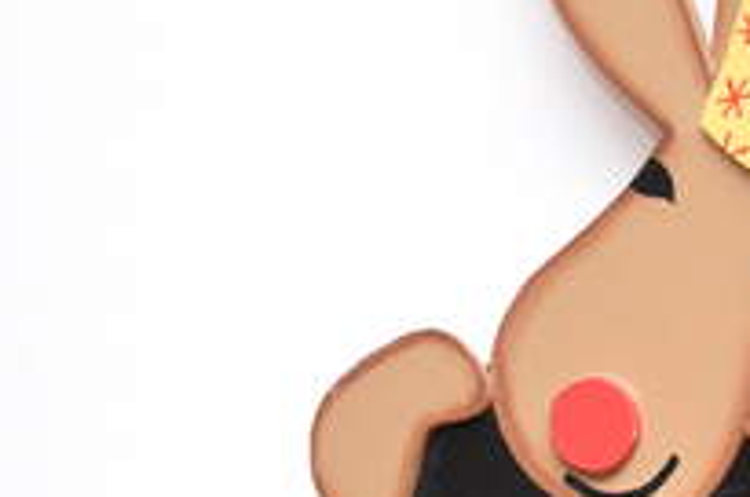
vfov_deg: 4.2
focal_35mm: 328
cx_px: 399
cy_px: 331
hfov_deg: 6.3
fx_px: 6823
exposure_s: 1/60
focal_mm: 70
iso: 640
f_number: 5.3
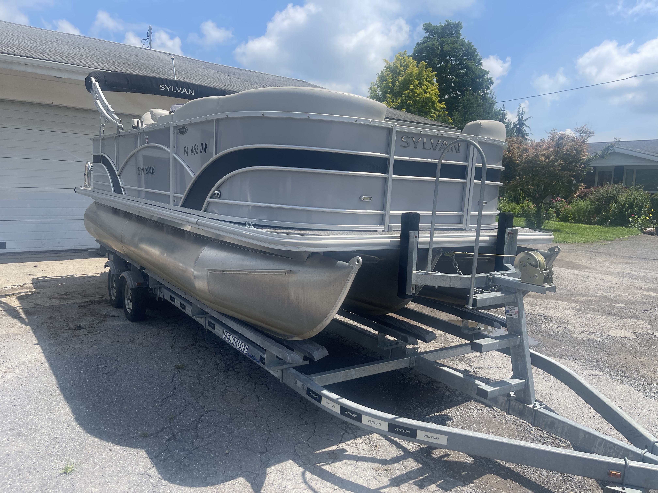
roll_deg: -2.7
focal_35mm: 25
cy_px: 246
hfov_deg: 69.4
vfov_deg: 54.9
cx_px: 329
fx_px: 475
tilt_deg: -9.1
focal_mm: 5.1
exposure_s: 1/2717
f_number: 1.6
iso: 32
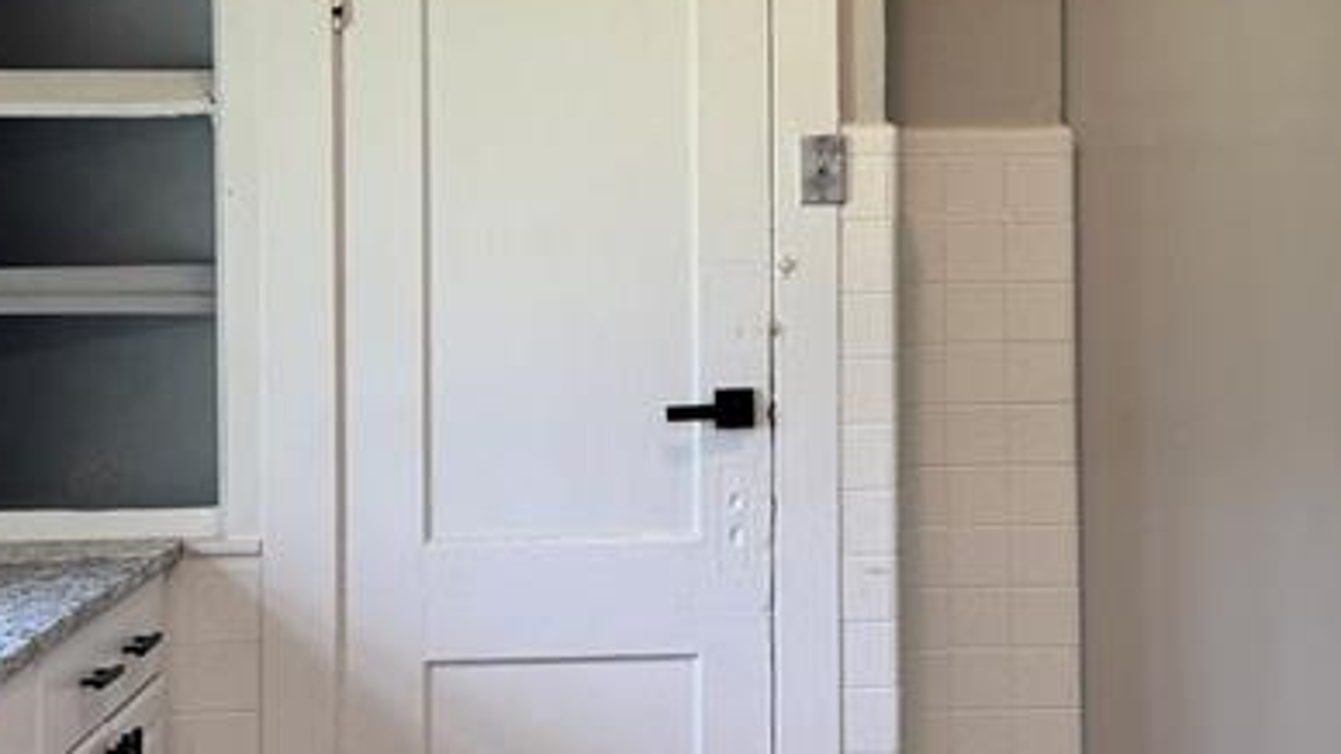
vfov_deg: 17.3
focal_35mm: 69
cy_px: 173
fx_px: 2453
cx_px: 892
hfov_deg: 30.4
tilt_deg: +0.3
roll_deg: +0.0
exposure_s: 1/60
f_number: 1.78
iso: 125
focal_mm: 6.76
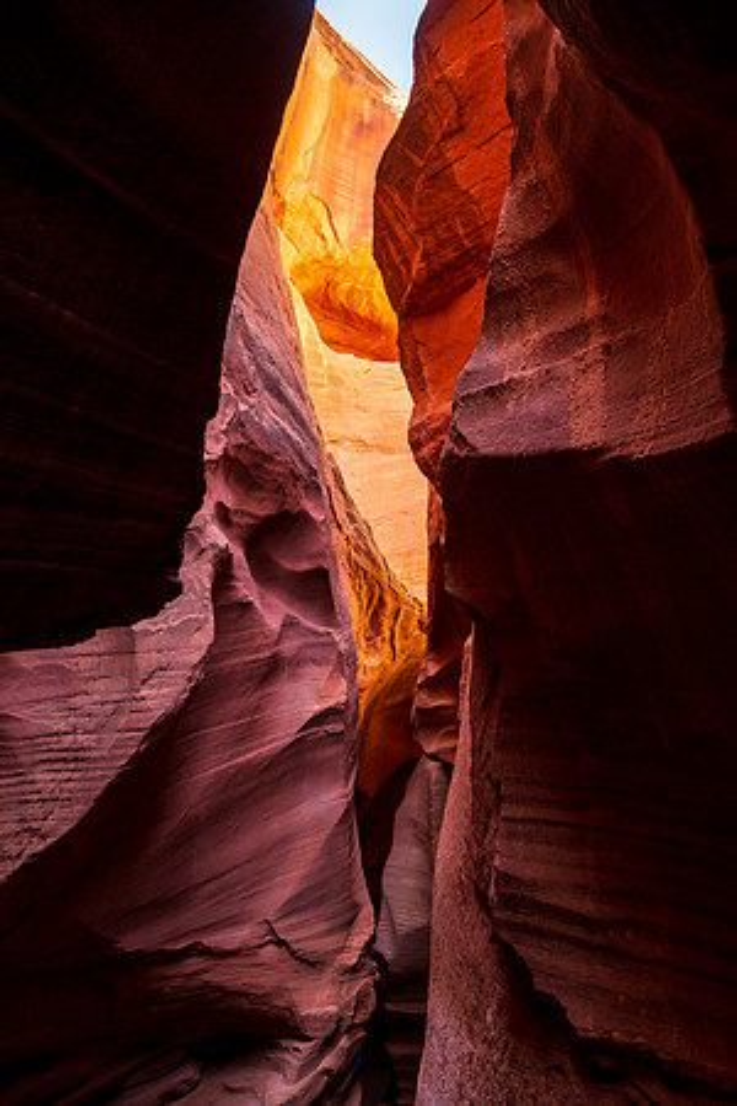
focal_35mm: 24
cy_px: 553
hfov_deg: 53.1
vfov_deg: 73.7
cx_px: 368
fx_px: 737
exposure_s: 1/160
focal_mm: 24
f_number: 8
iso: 1400
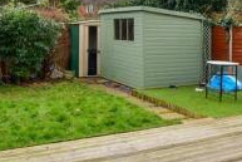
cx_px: 186
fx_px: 343
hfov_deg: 37.7
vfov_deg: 26.2
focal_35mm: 51
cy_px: 40
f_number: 8
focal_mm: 10
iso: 250
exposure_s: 1/160
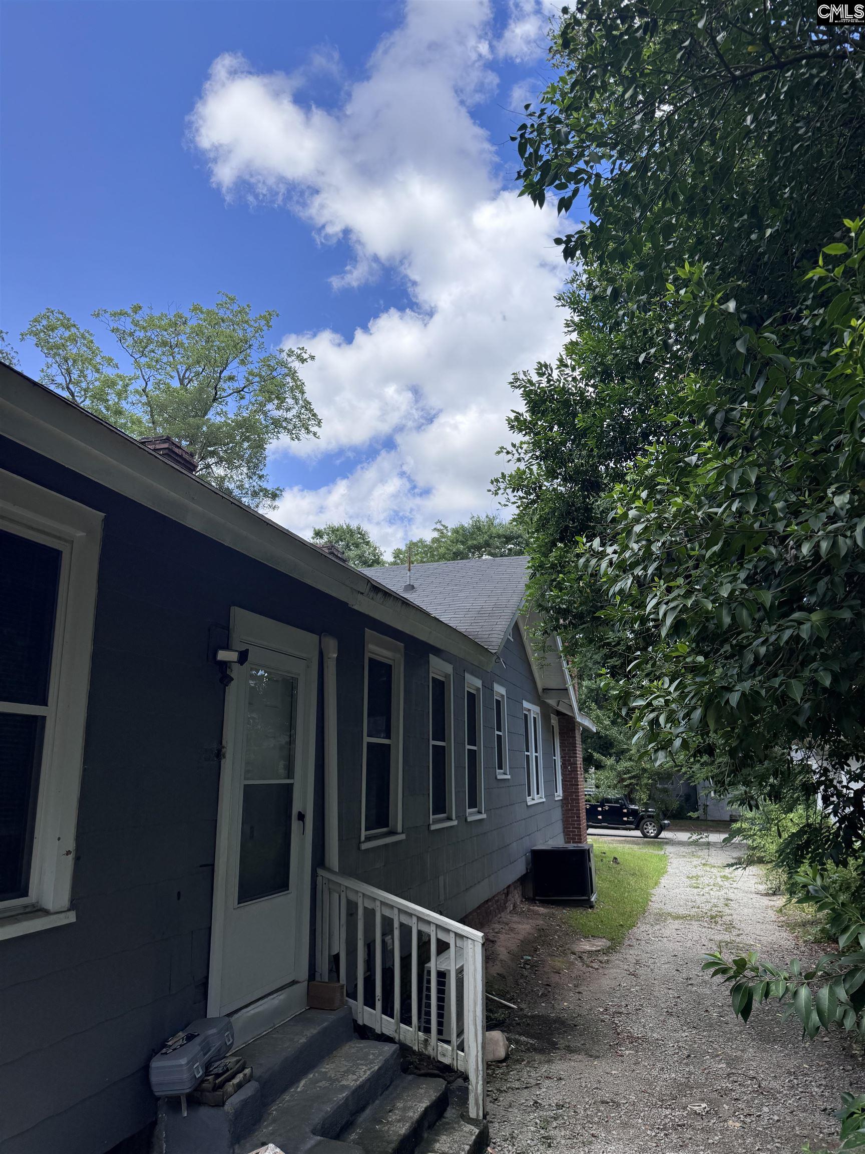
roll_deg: +2.5
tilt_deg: +12.3
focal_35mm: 24
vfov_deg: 71.6
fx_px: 800
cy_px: 577
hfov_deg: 56.8
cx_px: 432
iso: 80
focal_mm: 6.76
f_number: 1.78
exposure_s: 1/2959
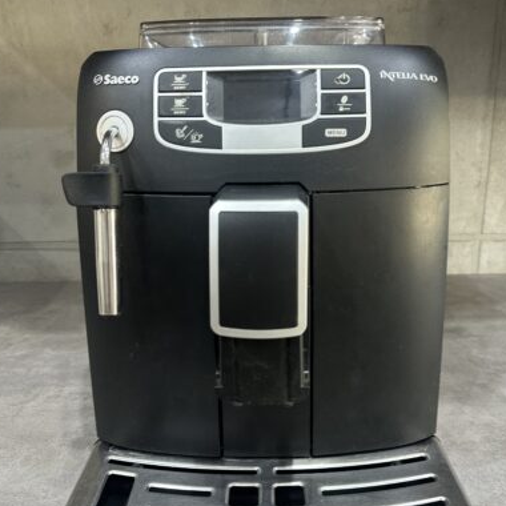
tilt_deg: -18.3
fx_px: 529
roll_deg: -0.2
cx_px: 266
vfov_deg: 51.1
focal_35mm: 32
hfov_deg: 51.1
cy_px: 266
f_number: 1.78
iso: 320
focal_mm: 6.86
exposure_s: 1/48
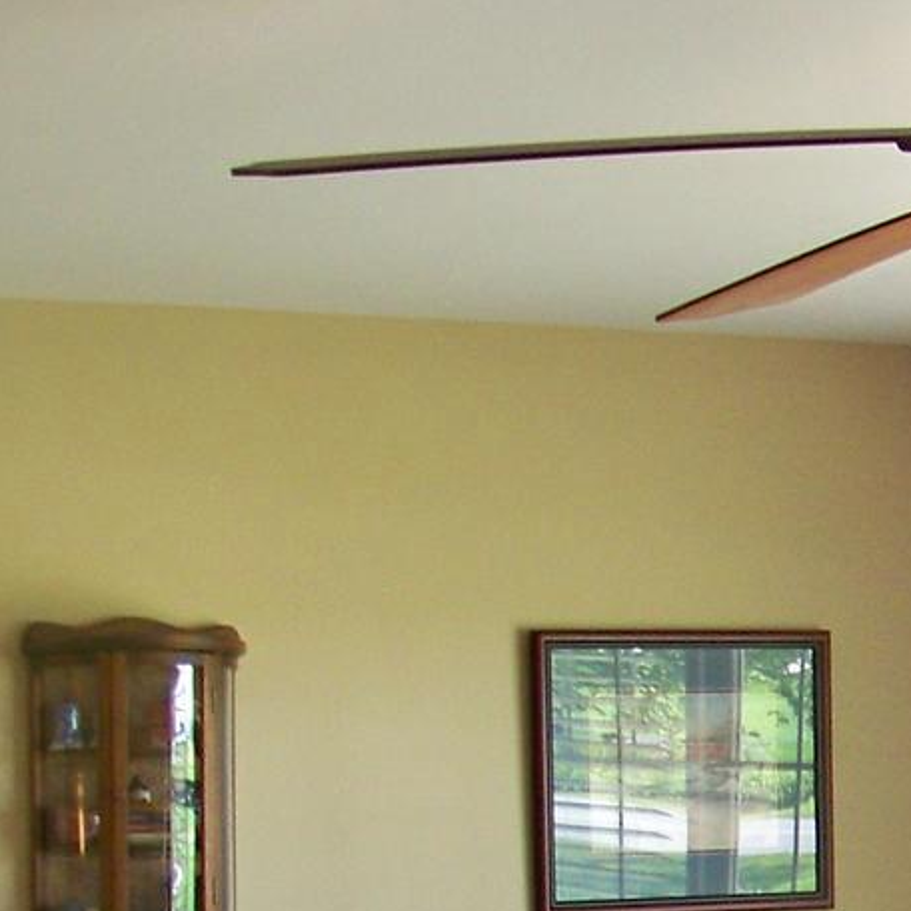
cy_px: 1209
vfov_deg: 12.9
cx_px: 1149
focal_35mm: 131
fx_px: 3900
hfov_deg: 12.9
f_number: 2.8
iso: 125
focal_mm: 5.85
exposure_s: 1/30
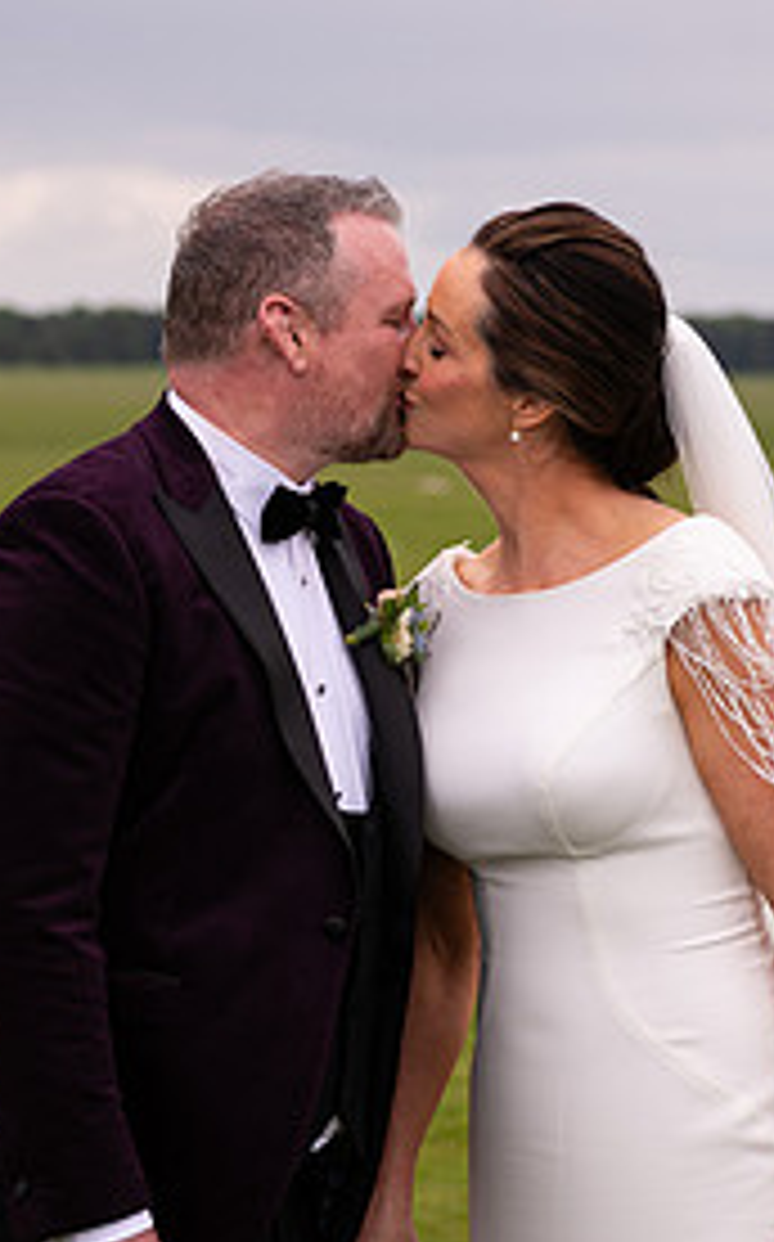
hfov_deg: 9.8
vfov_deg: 15.7
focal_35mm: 133
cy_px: 686
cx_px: 225
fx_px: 4498
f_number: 3.5
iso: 64
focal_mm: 62
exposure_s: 1/320
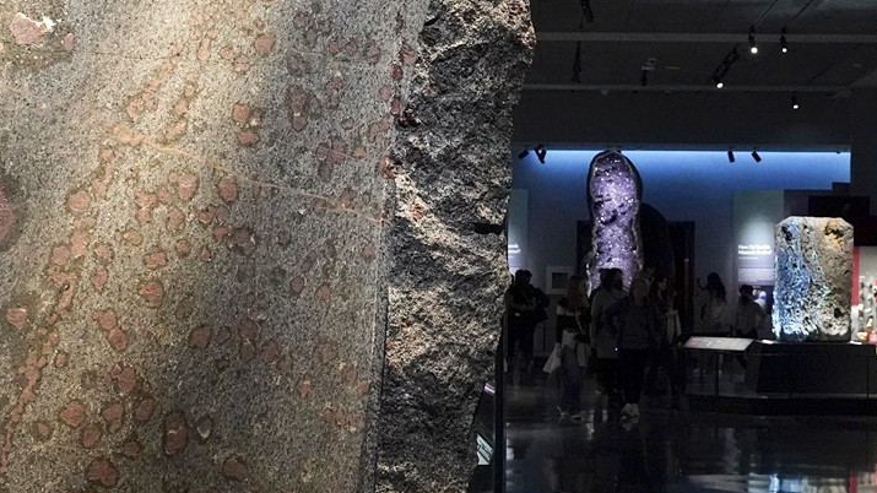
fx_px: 1976
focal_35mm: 85
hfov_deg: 25.0
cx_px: 523
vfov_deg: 14.2
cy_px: 250
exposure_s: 1/80
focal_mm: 29
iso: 6400
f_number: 6.3
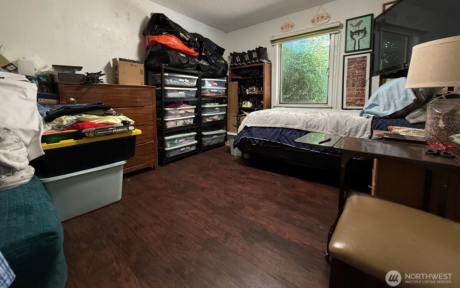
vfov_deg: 74.0
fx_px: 188
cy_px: 115
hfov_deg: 101.5
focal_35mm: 15
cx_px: 228
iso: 320
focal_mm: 2.22
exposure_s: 1/60
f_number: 2.2
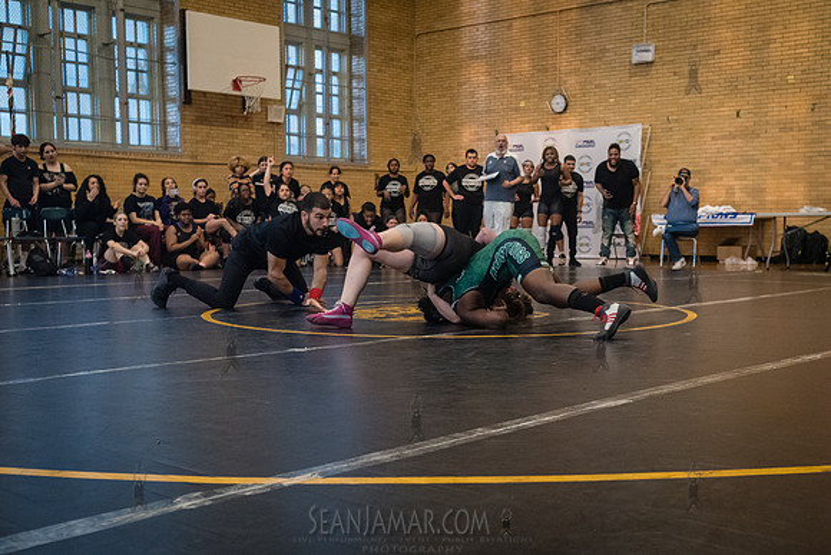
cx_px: 459
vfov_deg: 30.5
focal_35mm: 44
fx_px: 1015
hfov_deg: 44.4
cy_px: 331
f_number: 4
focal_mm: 35
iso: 5000
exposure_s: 1/320
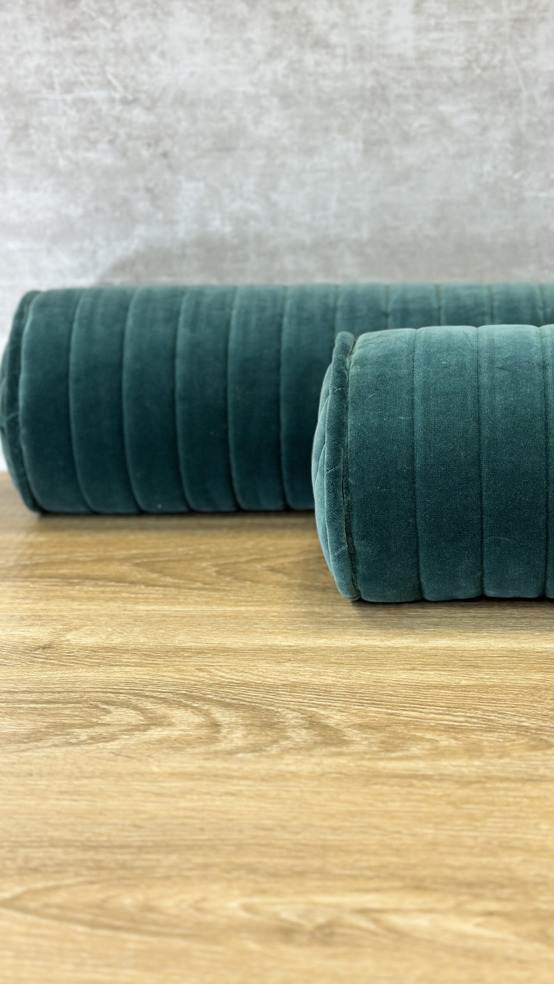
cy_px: 492
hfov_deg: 22.6
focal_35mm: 53
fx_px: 1384
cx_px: 343
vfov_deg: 39.2
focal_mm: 6.86
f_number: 1.78
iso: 80
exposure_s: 1/120
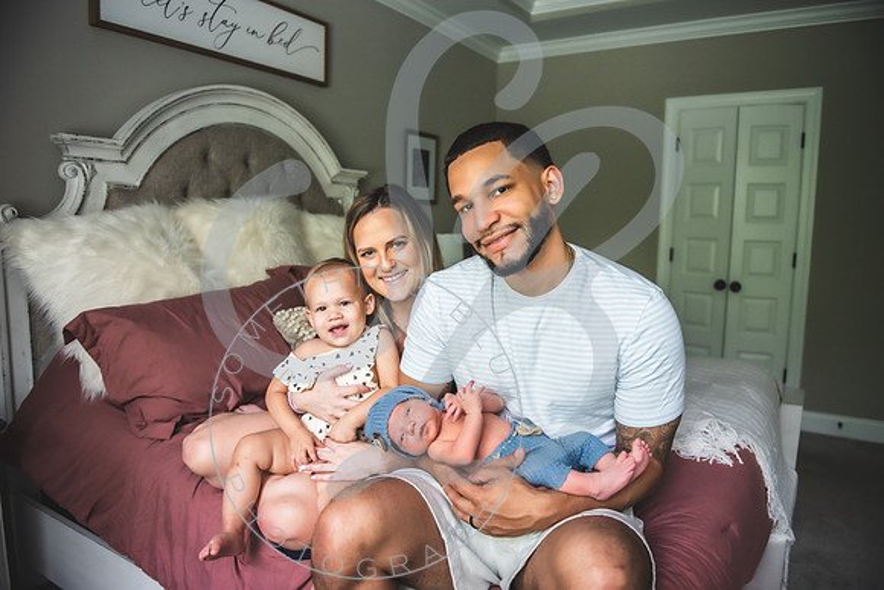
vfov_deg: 52.3
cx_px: 447
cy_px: 295
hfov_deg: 72.7
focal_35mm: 24
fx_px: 601
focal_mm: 24
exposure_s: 1/125
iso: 1600
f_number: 2.8
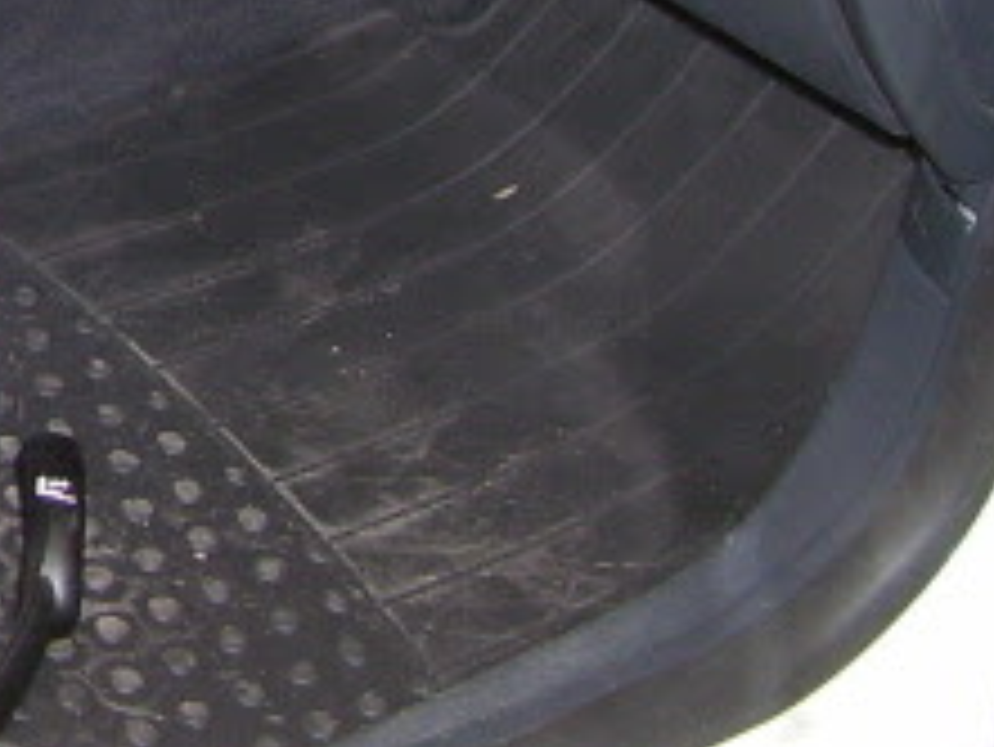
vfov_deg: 11.6
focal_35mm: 123
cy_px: -356
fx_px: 3534
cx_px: -499
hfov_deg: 14.9
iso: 125
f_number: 2.7
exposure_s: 1/60
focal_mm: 5.6
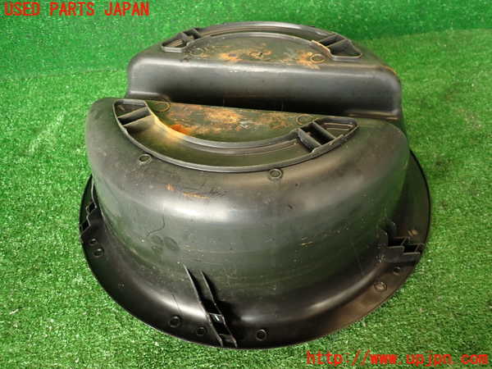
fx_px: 355
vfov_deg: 54.9
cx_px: 246
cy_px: 184
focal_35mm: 25
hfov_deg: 69.4
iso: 200
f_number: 2
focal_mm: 4.5
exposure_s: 1/60
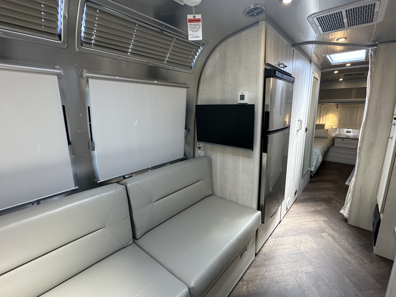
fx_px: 183
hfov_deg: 94.0
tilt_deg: -11.1
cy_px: 148
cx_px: 223
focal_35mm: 16
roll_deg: +0.9
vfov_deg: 78.1
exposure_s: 1/73
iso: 125
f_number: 2.2
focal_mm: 2.22
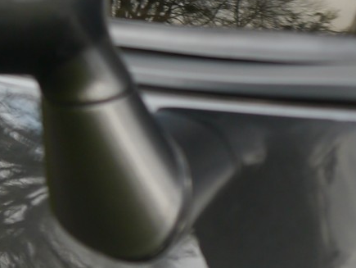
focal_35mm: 147
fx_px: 1513
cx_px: 33
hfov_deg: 13.3
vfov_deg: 10.0
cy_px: 4
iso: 200
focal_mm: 20
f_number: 4.2
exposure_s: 1/60
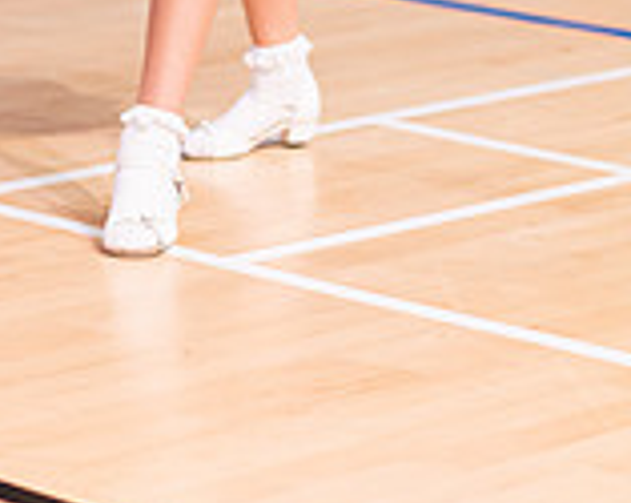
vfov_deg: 6.6
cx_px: 175
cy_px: -302
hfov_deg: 8.4
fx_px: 4269
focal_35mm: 229
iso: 3200
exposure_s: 1/1000
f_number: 1.8
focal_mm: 85
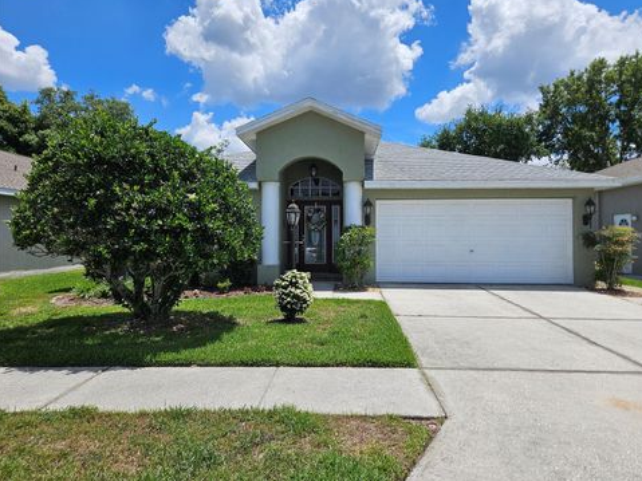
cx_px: 330
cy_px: 235
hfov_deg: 71.6
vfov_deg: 56.8
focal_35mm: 24
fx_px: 445
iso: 25
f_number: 1.8
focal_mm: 5.4
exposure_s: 1/3255
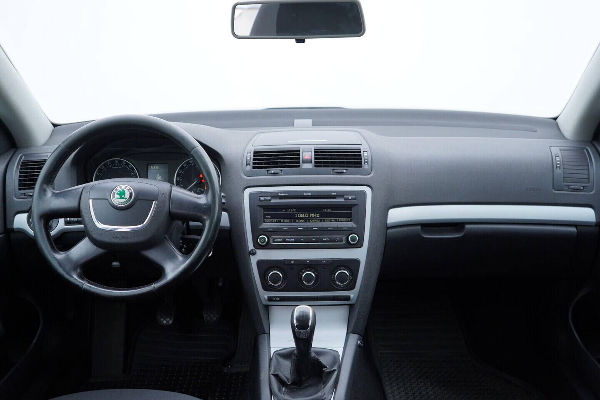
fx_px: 600
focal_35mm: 36
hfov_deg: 53.1
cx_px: 300
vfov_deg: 36.9
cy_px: 200
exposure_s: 1/40
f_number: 2.8
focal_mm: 24
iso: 125
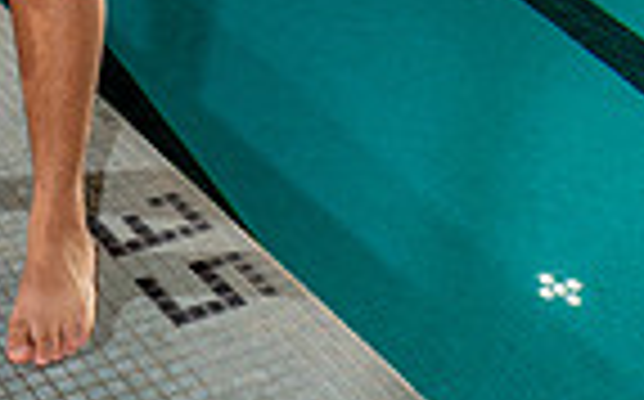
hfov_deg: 22.3
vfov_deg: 11.8
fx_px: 1578
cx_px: 18
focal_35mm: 90
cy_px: -562
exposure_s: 1/250
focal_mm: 28
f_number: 8
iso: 1000
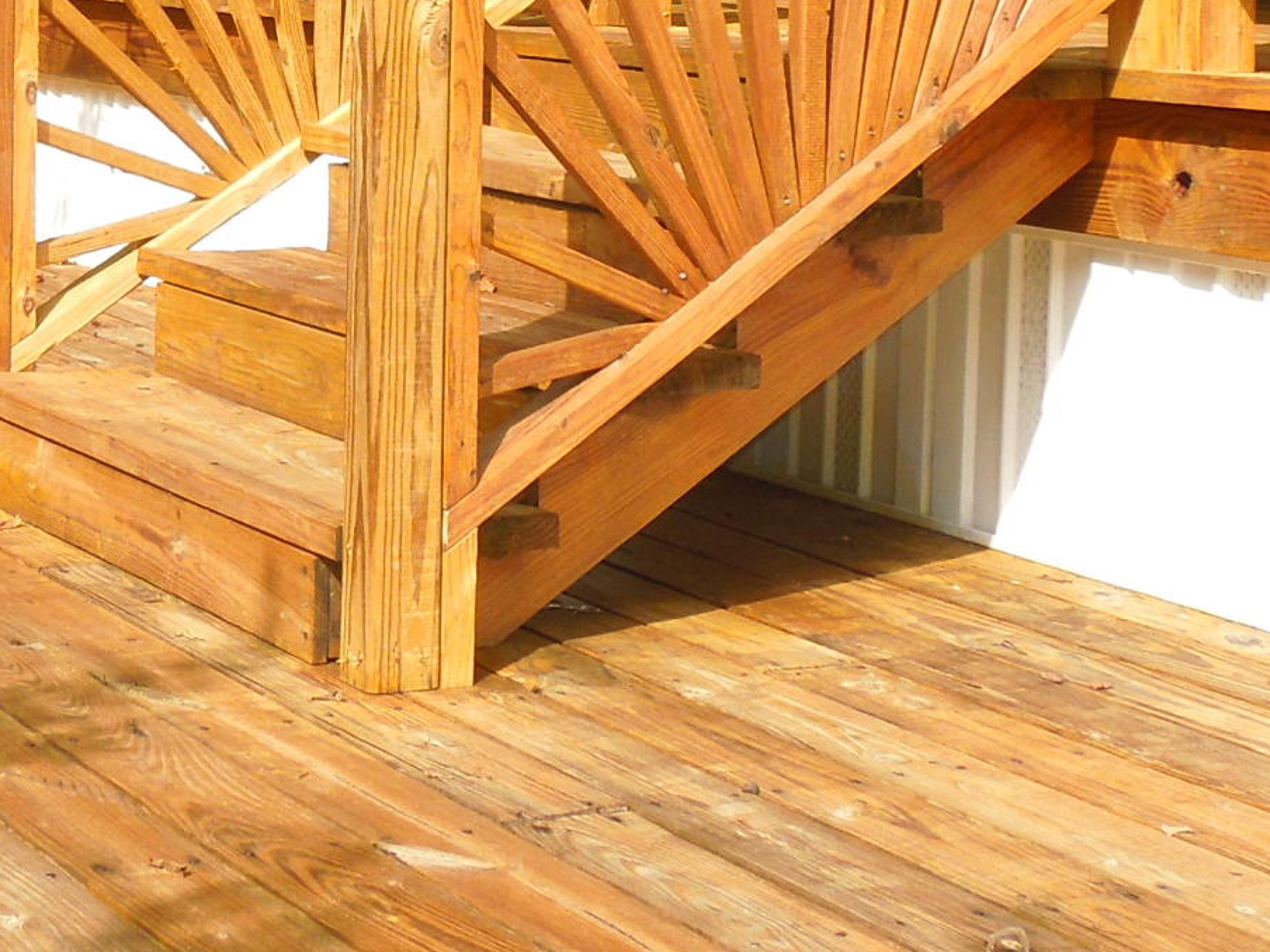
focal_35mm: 83
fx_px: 3045
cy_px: 14
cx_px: 336
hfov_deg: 23.3
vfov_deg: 17.4
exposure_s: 1/400
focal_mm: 4.5
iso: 100
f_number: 3.3
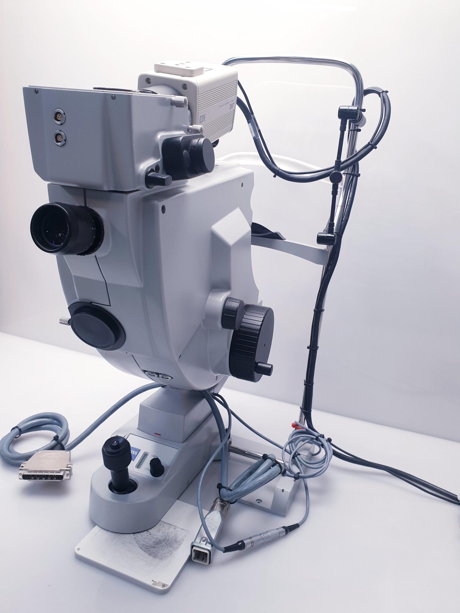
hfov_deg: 53.1
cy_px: 306
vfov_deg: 67.3
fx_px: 461
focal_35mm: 26
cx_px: 230
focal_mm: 4.3
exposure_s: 1/50
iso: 80
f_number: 2.4
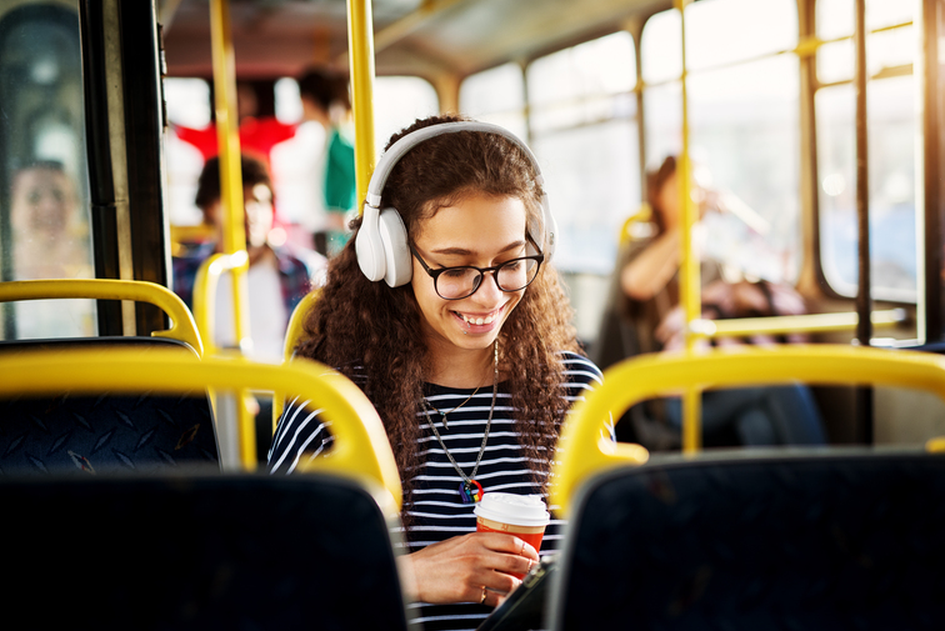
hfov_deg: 37.5
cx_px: 471
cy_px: 308
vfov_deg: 25.6
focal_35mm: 53
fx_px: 1392
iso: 320
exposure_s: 1/640
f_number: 2
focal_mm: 50
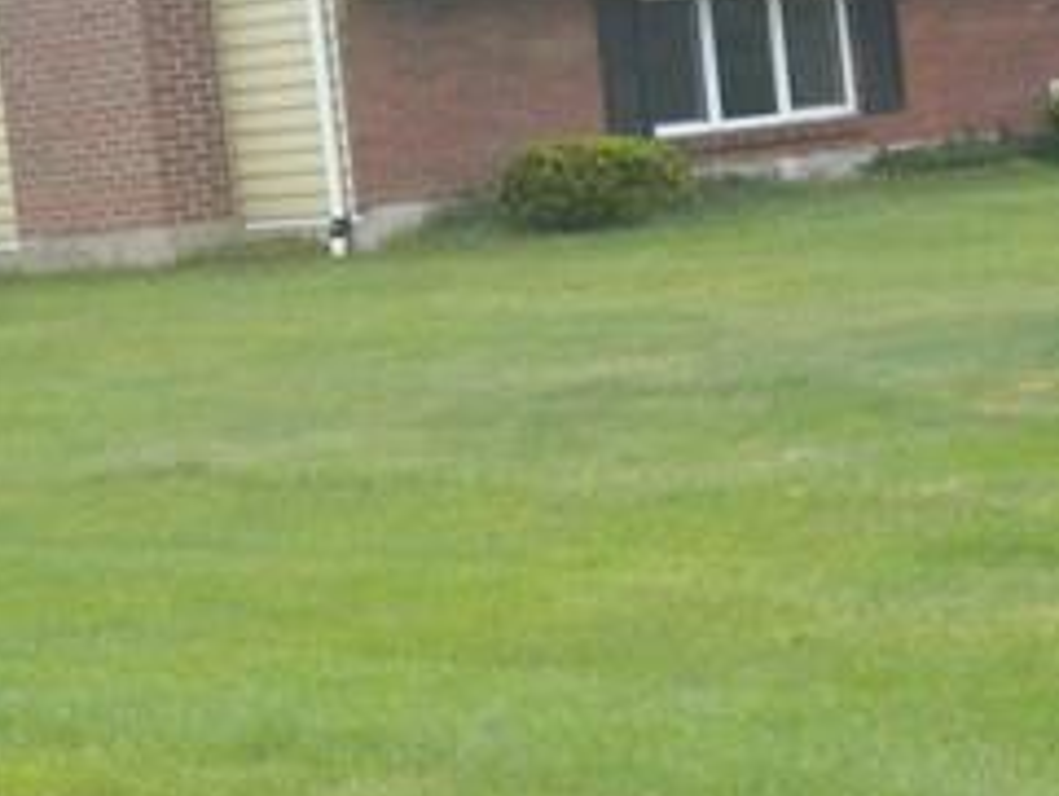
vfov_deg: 9.4
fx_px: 4805
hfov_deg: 12.6
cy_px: 180
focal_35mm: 157
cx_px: 668
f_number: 3.5
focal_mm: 6.6
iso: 314
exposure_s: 1/41.7
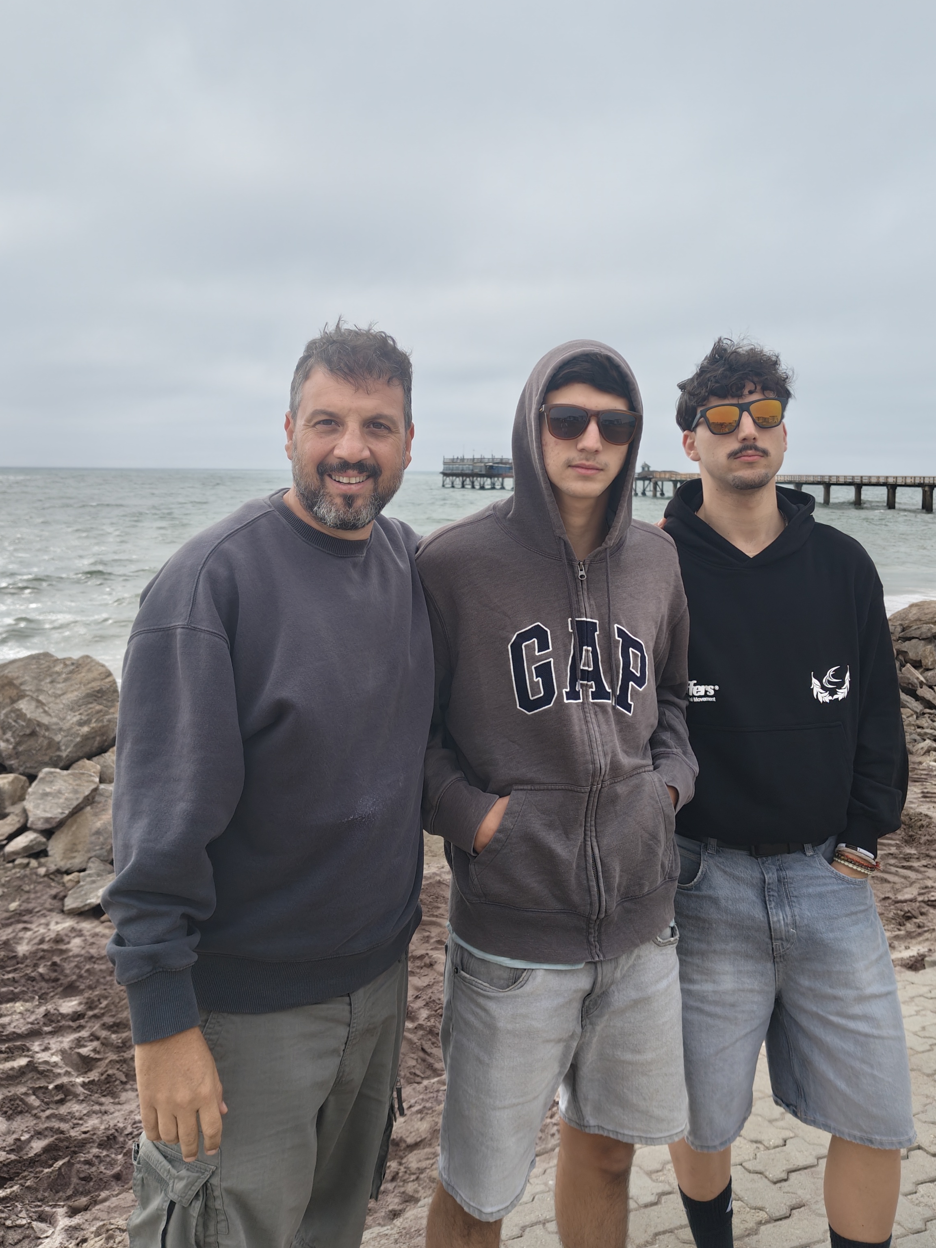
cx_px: 530
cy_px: 527
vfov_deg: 56.6
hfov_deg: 44.1
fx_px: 1154
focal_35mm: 32
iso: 50
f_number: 1.88
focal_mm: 5.56
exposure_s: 1/536
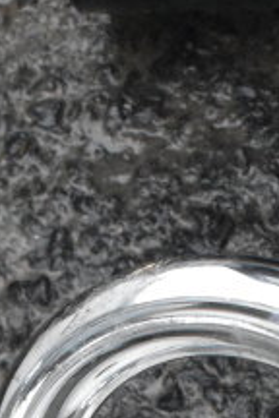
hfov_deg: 5.4
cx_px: 157
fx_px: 2953
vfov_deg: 7.8
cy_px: 831
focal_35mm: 254
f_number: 16
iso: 6400
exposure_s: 1/1000
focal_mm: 40
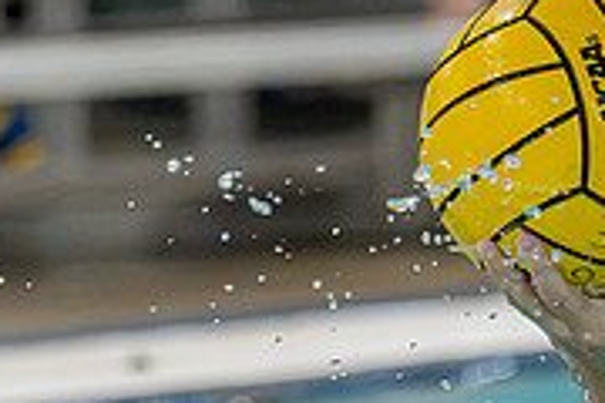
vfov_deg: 1.4
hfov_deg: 2.1
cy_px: 341
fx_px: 16300
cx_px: -85
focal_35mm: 970
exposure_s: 1/1000
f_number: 4
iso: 9000
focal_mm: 175
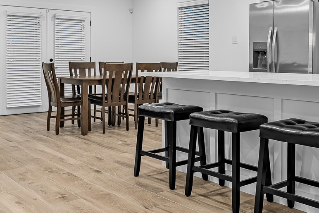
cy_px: 69
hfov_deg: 42.2
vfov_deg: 28.8
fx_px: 411
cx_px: 195
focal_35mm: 46
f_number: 8
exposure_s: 1
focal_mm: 11
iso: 100
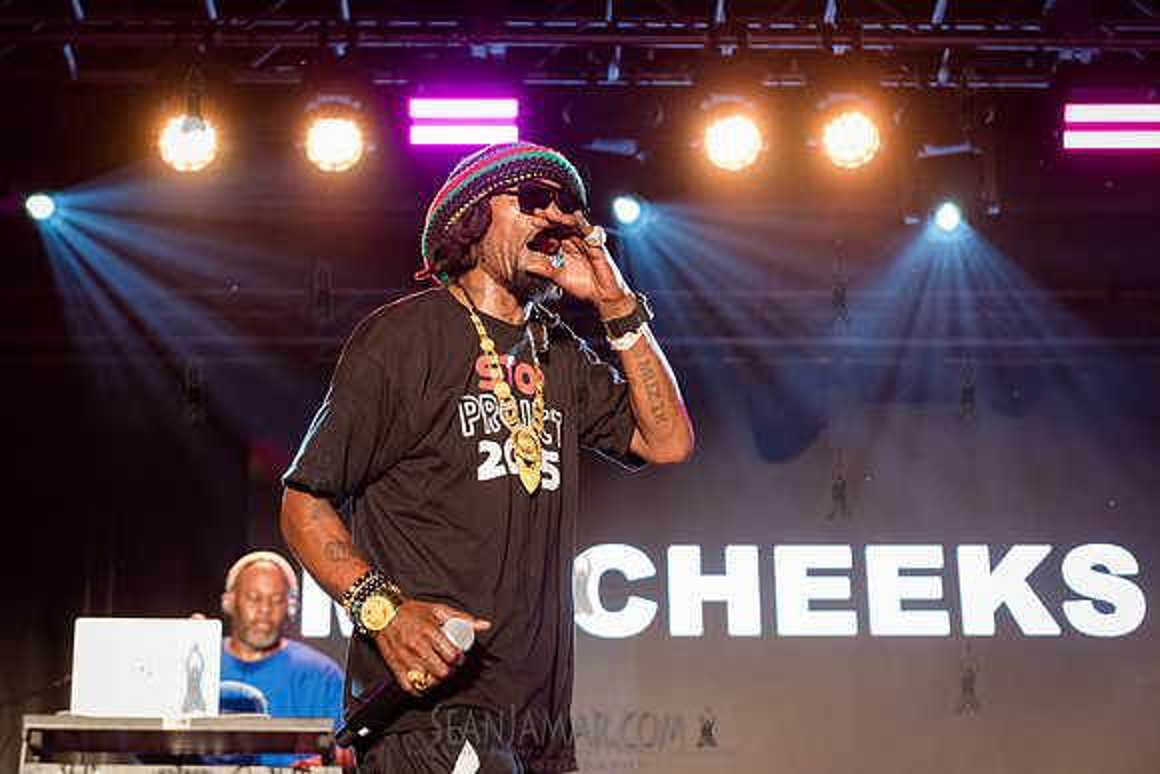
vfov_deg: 19.4
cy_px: 387
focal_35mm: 70
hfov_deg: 28.7
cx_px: 580
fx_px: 2263
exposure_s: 1/400
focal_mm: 70
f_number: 4
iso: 5000
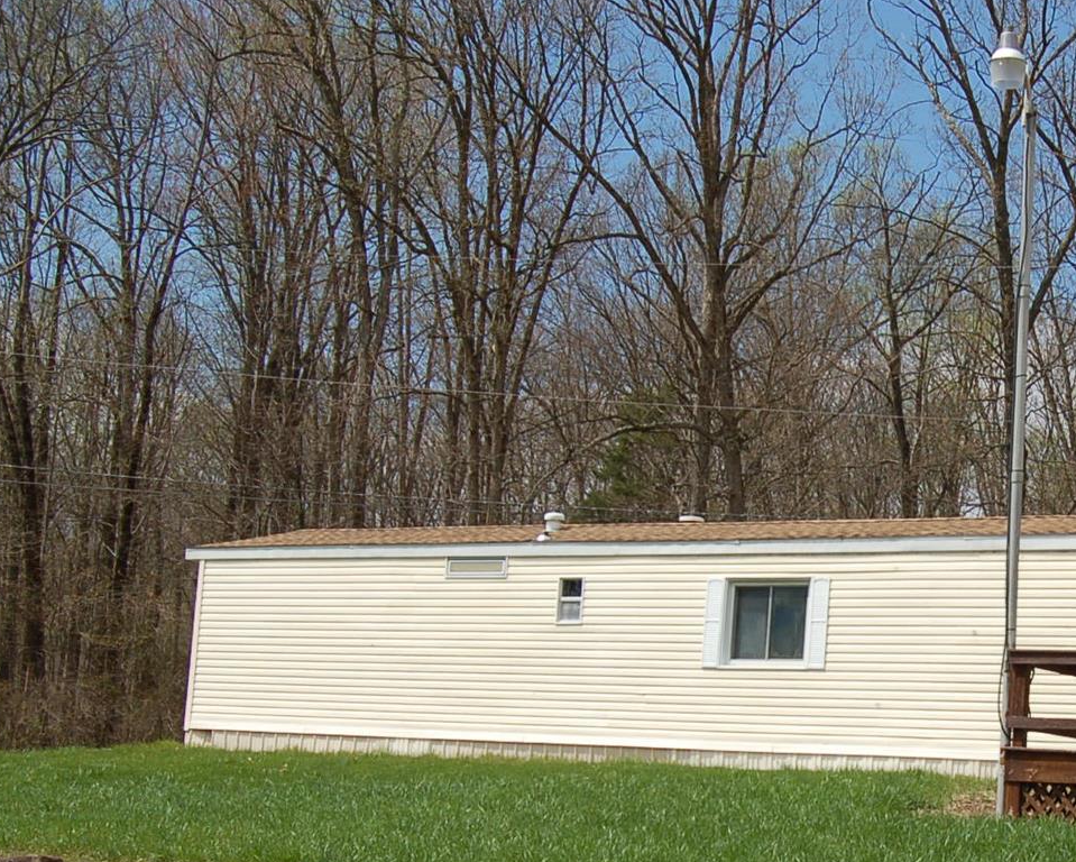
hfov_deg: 23.8
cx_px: 973
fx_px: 2485
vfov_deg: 19.6
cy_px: 630
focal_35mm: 78
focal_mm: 26
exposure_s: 1/400
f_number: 10
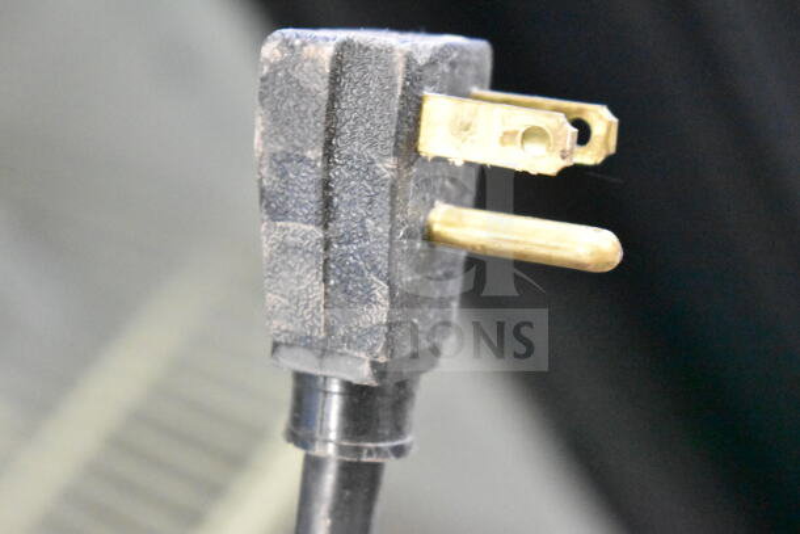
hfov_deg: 24.6
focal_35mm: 82
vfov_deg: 16.6
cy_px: 267
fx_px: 1834
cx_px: 400
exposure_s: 1/100
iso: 20000
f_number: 5.6
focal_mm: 55
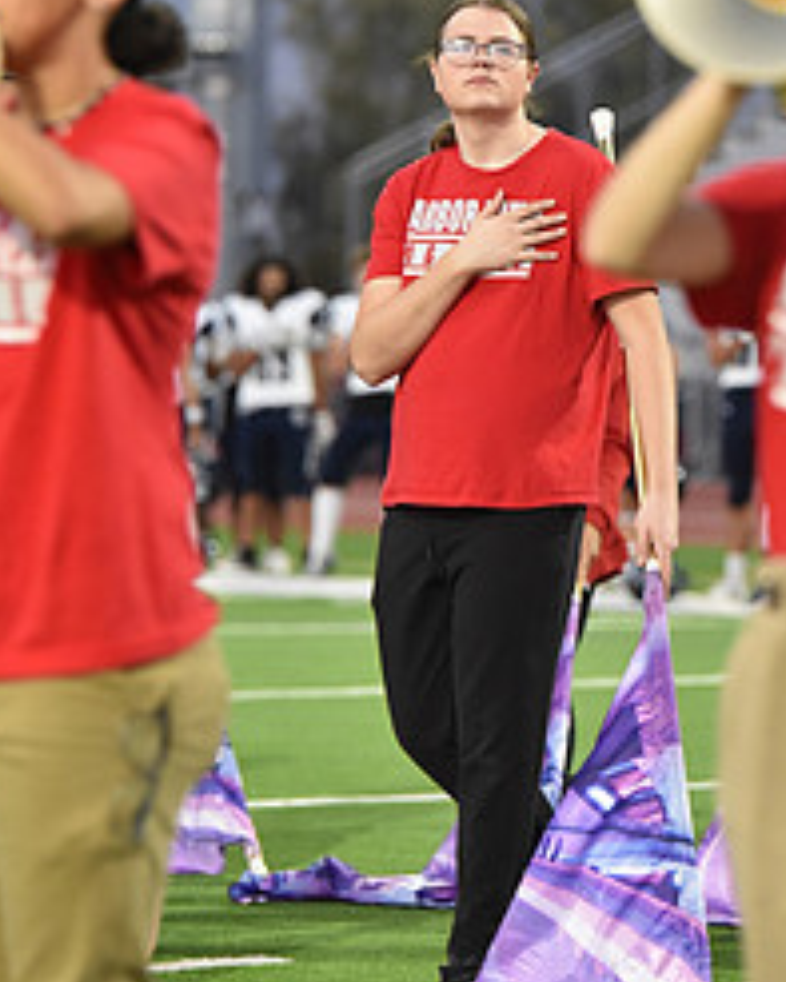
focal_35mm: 240
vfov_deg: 8.0
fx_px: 6974
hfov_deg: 6.4
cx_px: 511
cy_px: 379
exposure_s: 1/1000
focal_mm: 140
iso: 6400
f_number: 2.8
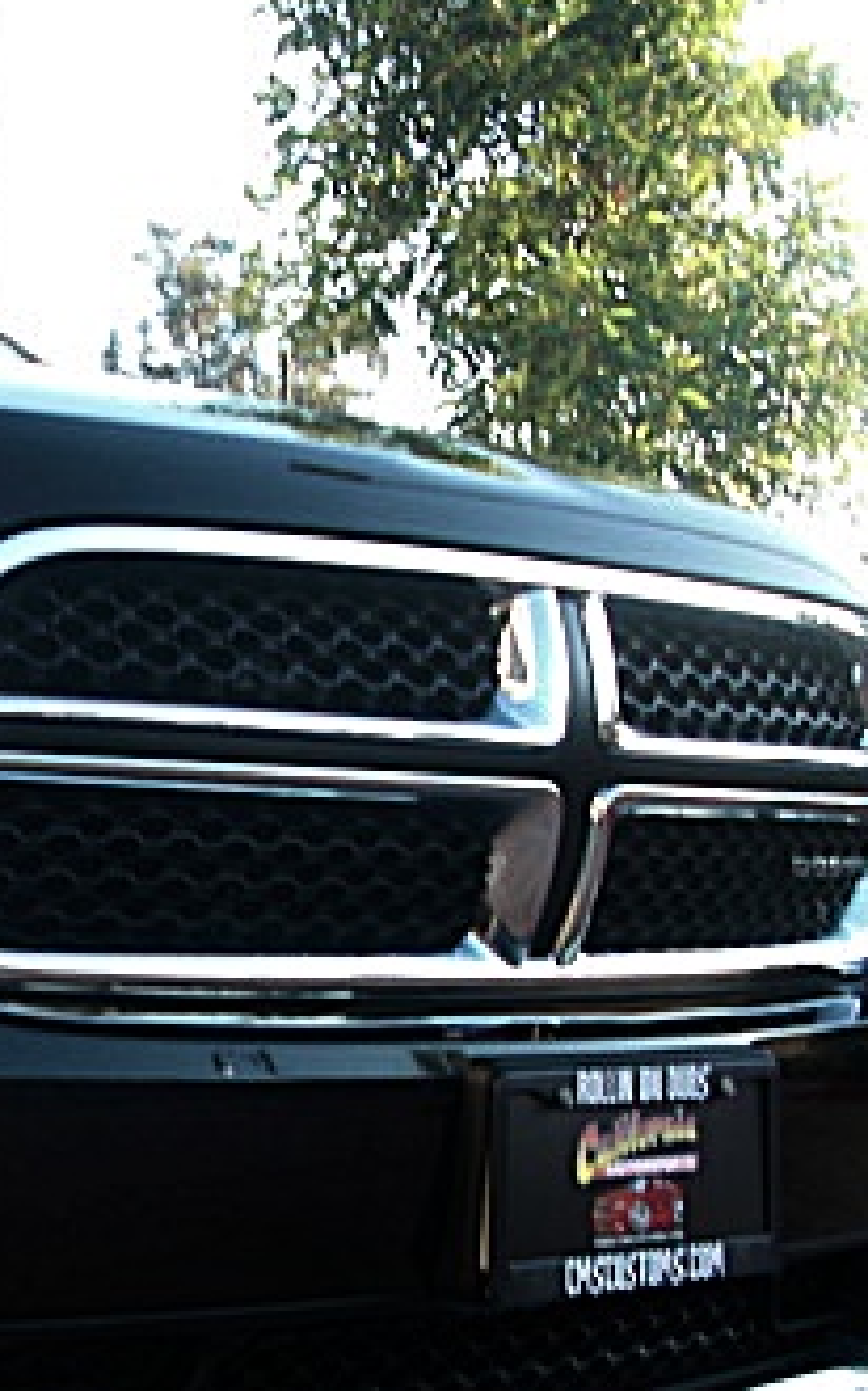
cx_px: -228
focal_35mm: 74
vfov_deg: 27.6
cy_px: 982
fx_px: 2803
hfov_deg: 16.7
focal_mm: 6.3
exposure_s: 1/100
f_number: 2.8
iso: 50
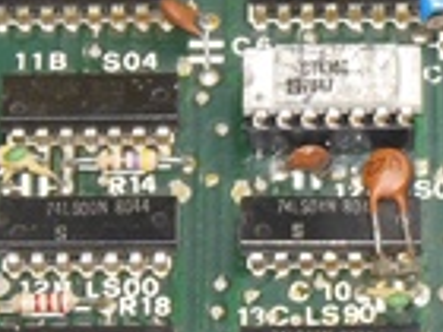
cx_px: 320
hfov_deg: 9.4
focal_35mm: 211
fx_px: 2700
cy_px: 364
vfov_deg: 7.0
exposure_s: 1/60
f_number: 4.3
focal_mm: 11.7
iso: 200
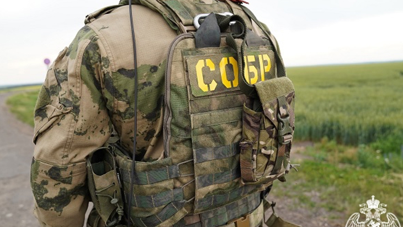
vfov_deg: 41.4
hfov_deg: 67.9
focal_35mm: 28
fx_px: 299
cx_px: 204
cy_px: 124
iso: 200
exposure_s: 1/160
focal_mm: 26
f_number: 4
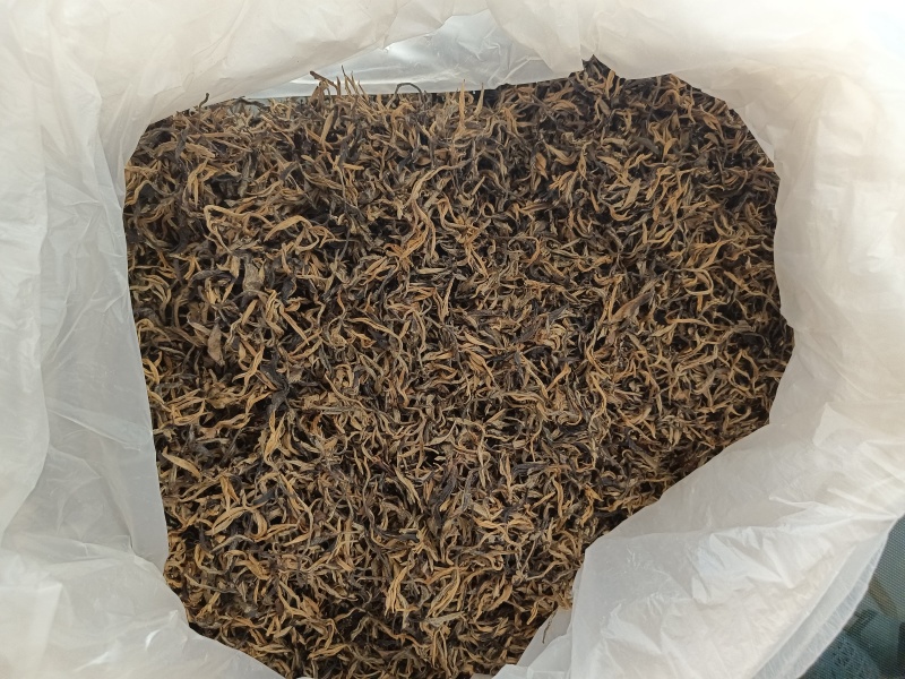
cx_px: 452
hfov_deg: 73.9
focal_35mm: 23
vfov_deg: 58.9
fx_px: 601
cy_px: 340
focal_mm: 5.59
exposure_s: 1/60
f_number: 1.88
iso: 1254
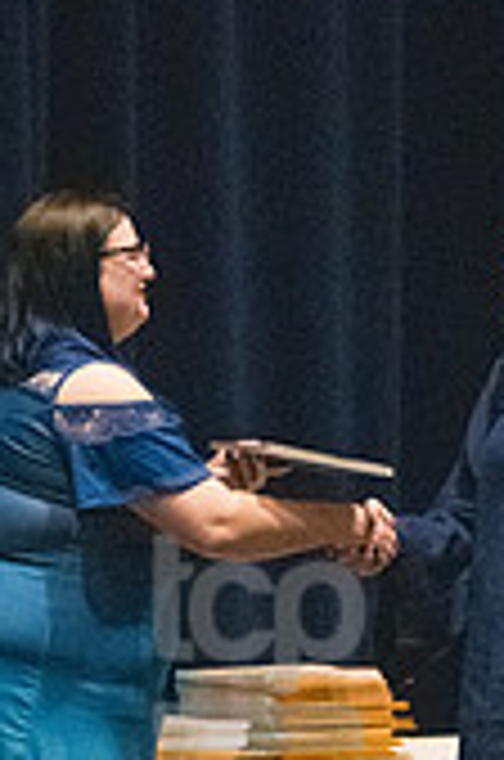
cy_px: 657
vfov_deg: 4.7
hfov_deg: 3.1
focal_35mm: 440
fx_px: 9277
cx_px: 259
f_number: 3.2
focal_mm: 110
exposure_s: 1/400
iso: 10000
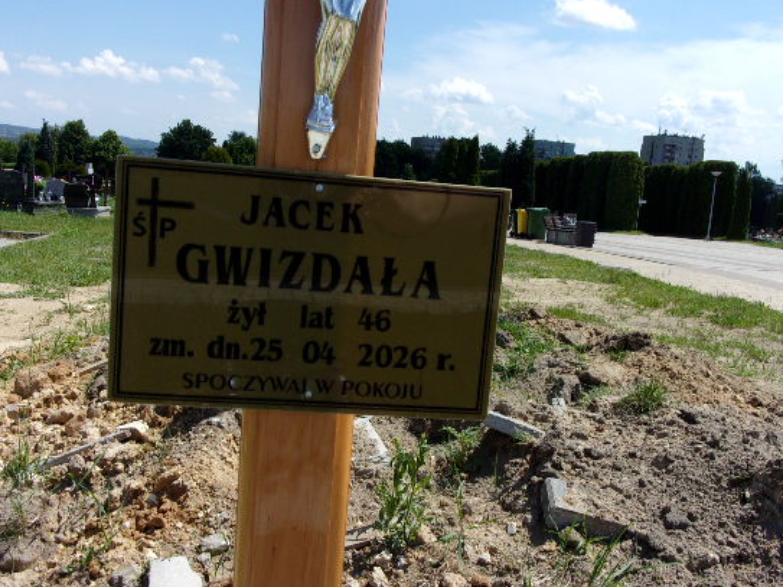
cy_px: 290
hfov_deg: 55.3
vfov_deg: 42.9
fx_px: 746
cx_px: 371
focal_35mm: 33
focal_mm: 5.1
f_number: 10.8
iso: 80
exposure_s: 1/105
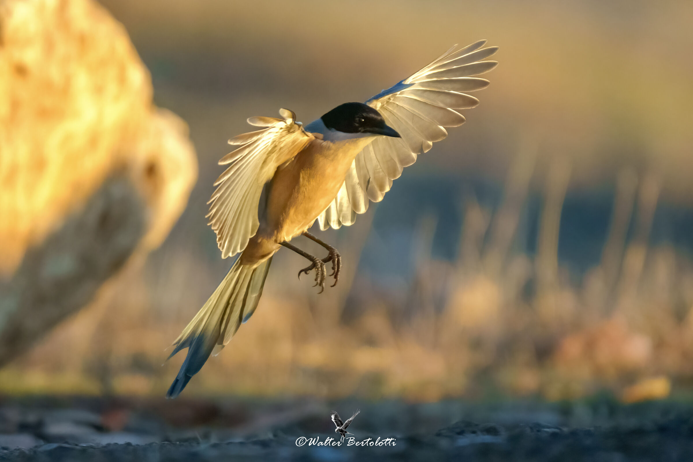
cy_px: 231
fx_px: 11549
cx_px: 346
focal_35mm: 600
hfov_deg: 3.4
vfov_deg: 2.3
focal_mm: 600
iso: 10000
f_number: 6.3
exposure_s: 1/1600
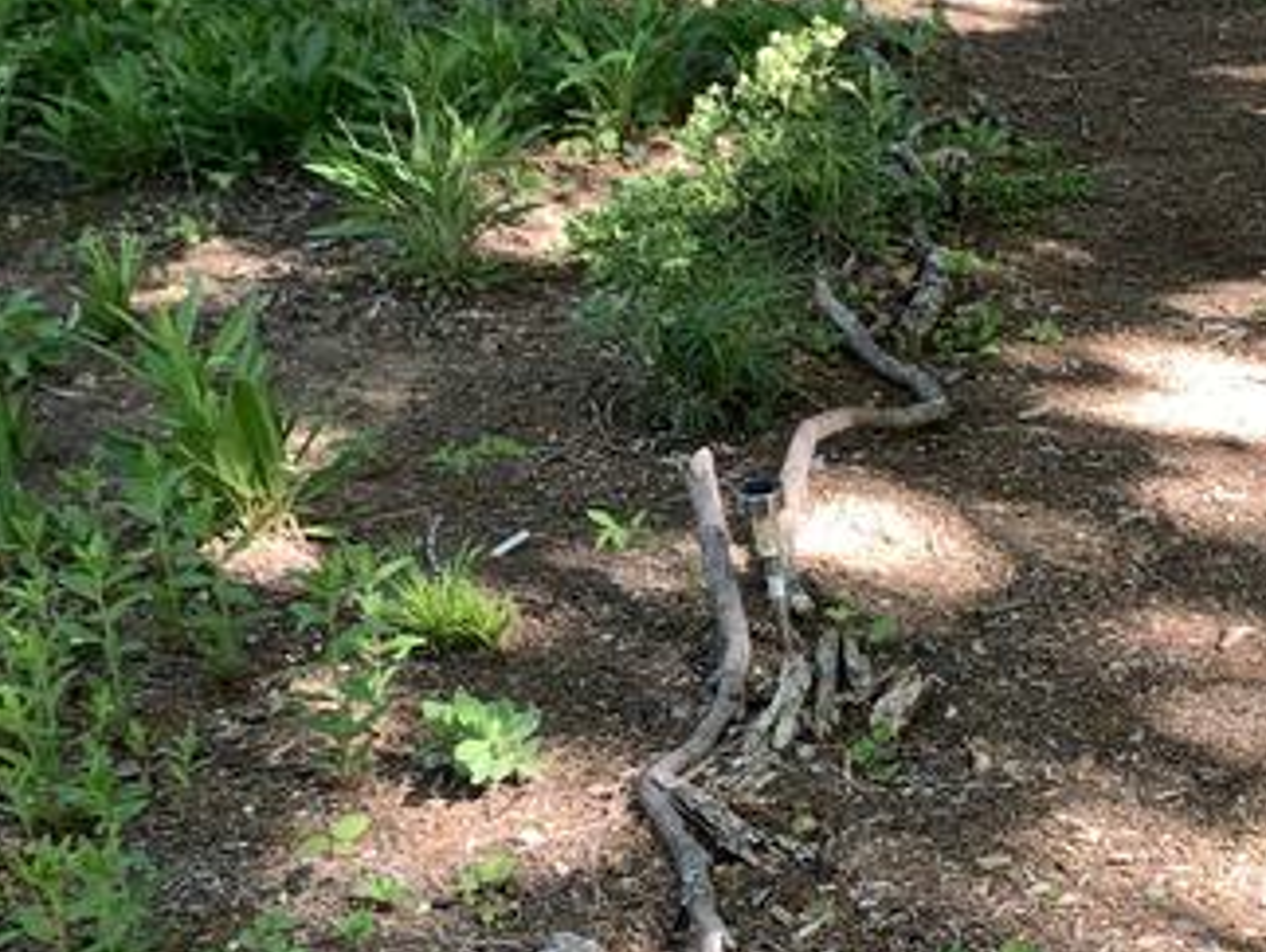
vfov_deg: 19.6
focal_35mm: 75
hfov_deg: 24.8
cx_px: 1260
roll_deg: +0.4
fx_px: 2746
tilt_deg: -25.0
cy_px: 607
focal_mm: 4.25
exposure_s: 1/121
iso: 32
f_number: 1.8
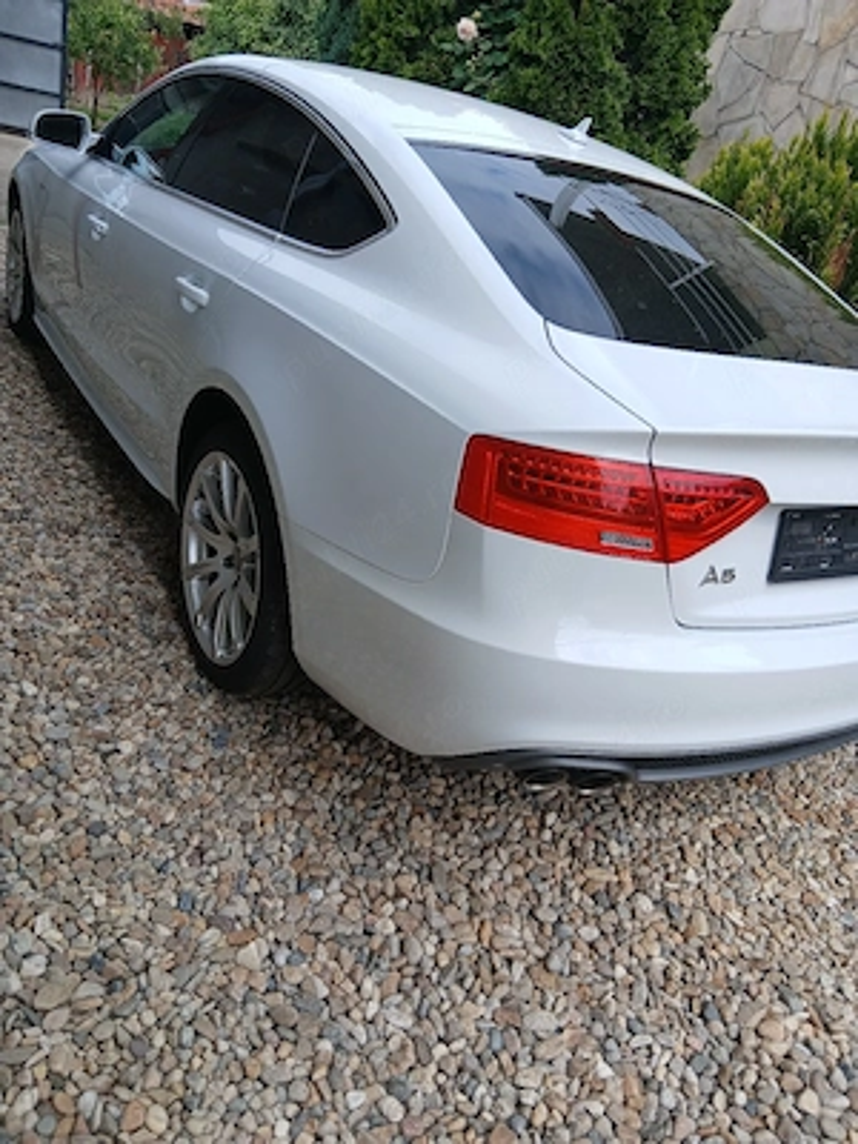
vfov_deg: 67.3
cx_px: 429
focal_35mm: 26
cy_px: 572
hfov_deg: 53.1
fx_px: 859
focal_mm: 3.98
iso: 20
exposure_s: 1/333
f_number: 1.8
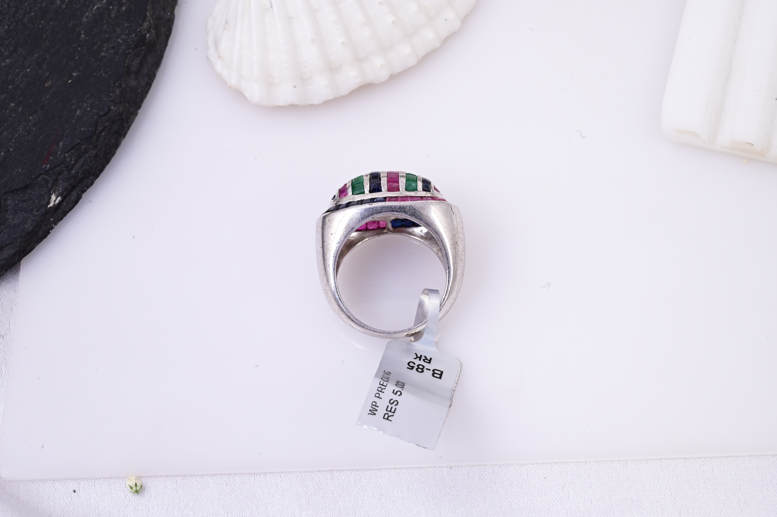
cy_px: 258
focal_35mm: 70
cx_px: 388
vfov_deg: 19.4
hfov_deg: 28.9
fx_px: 1510
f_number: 20
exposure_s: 1/80
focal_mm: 70
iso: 640
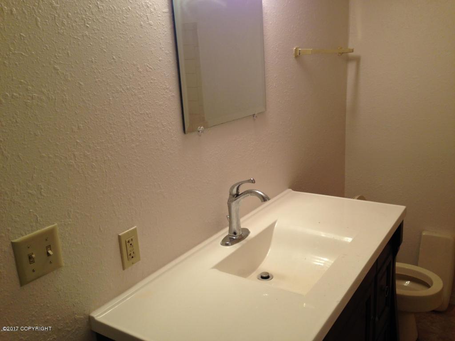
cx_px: 228
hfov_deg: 55.4
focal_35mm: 33
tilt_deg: -16.0
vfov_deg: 42.9
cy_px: 170
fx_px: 434
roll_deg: +2.6
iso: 50
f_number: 2.4
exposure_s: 1/20
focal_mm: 4.12
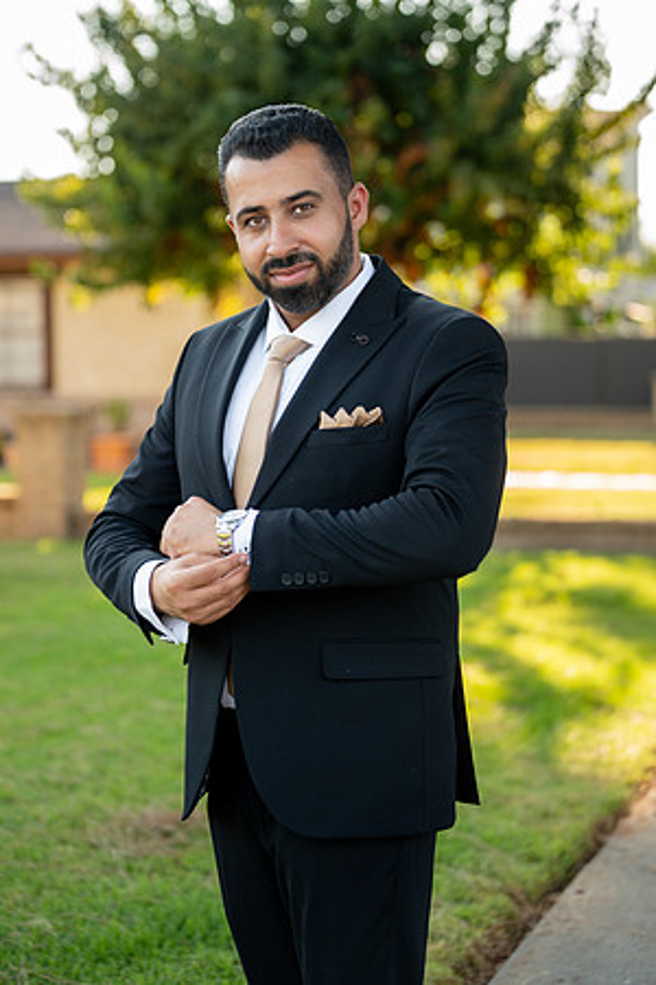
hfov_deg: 17.9
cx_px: 328
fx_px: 2077
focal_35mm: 76
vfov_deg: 26.7
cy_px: 492
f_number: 2.8
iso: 320
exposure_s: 1/500
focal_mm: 76
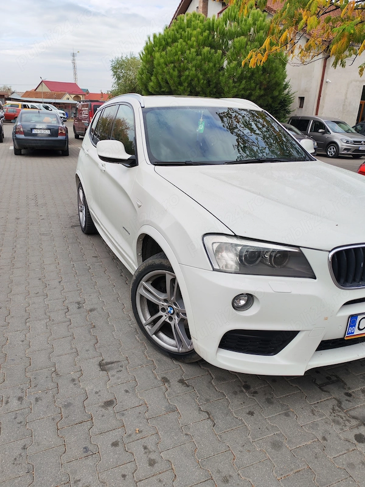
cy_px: 244
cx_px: 182
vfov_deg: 65.3
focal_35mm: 27
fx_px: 380
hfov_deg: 51.4
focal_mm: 6.12
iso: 50
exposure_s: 1/390
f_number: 1.9
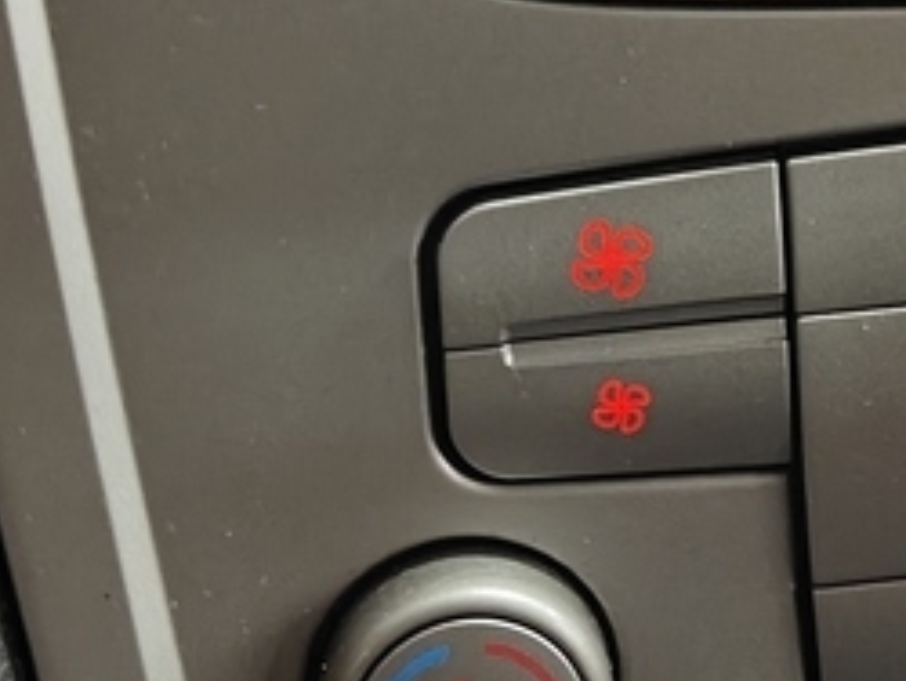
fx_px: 3615
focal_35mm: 138
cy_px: -203
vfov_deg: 10.5
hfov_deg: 13.8
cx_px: 1131
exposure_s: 1/47
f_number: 1.8
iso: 160
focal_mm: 5.59
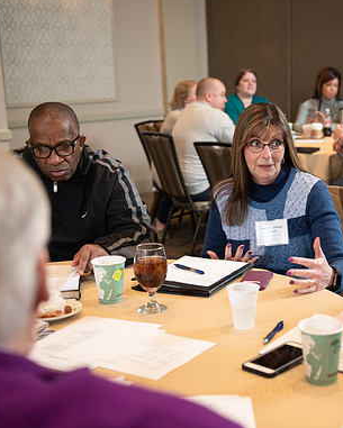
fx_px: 761
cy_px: 212
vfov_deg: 31.4
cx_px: 259
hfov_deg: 25.1
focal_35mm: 60
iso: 1250
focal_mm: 42
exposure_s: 1/160
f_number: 3.2
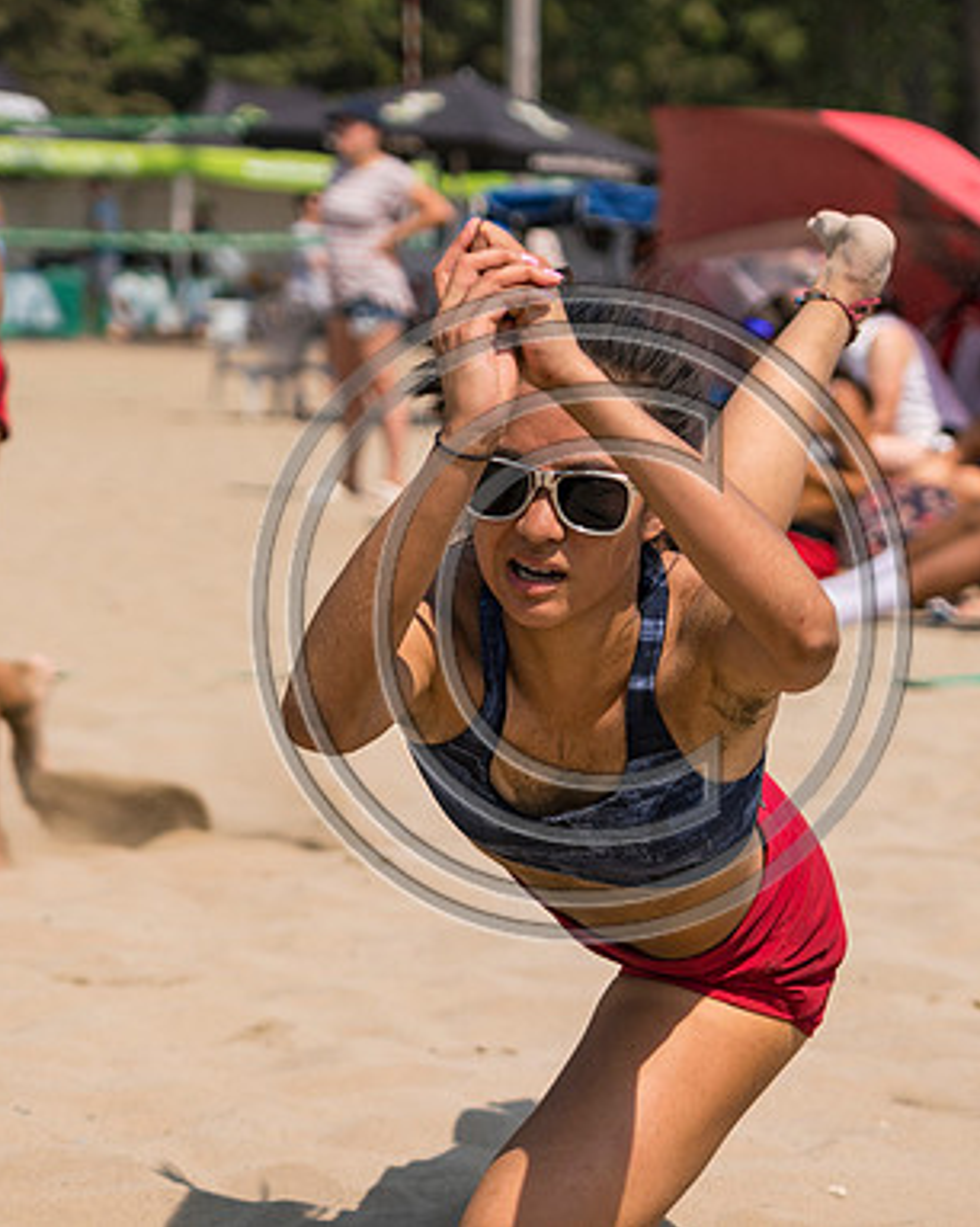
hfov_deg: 10.0
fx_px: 5624
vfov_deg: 12.4
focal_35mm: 155
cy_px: 610
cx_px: 580
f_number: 4
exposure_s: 1/2500
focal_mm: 73
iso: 200
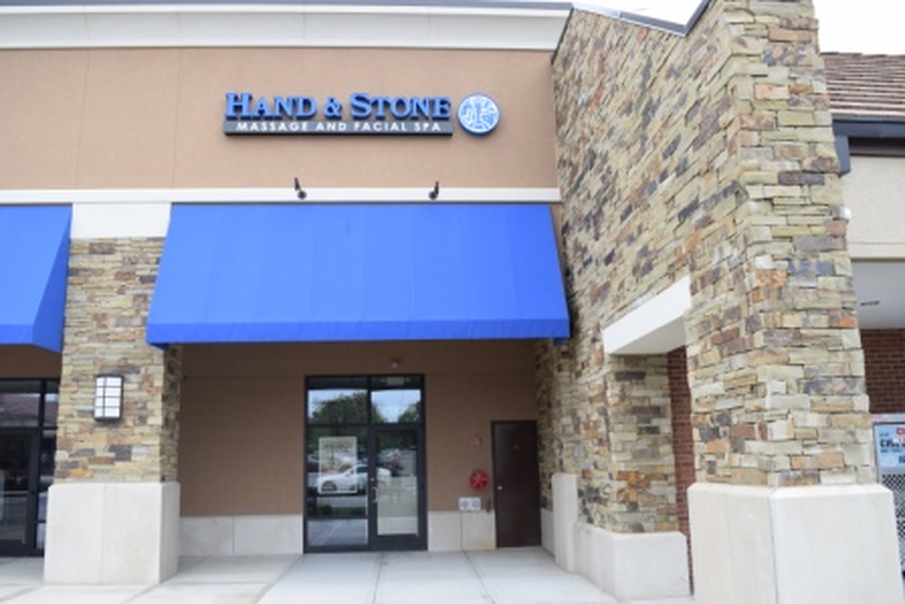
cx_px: 452
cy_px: 302
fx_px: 754
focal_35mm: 30
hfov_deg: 61.9
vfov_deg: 43.6
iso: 400
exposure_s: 1/160
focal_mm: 20
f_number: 6.3
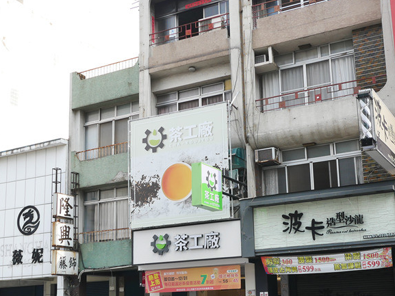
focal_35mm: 52
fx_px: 593
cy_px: 199
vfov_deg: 27.9
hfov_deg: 36.8
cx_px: 218
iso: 200
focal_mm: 15
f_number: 3.5
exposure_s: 1/500
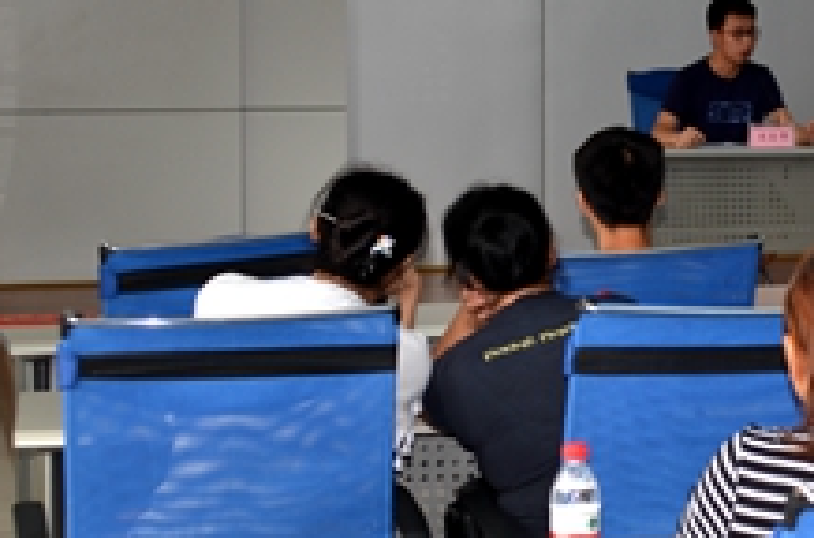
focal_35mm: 110
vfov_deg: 12.3
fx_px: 2480
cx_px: 907
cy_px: 103
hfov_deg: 17.9
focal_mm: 32
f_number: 3.8
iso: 100
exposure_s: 1/60
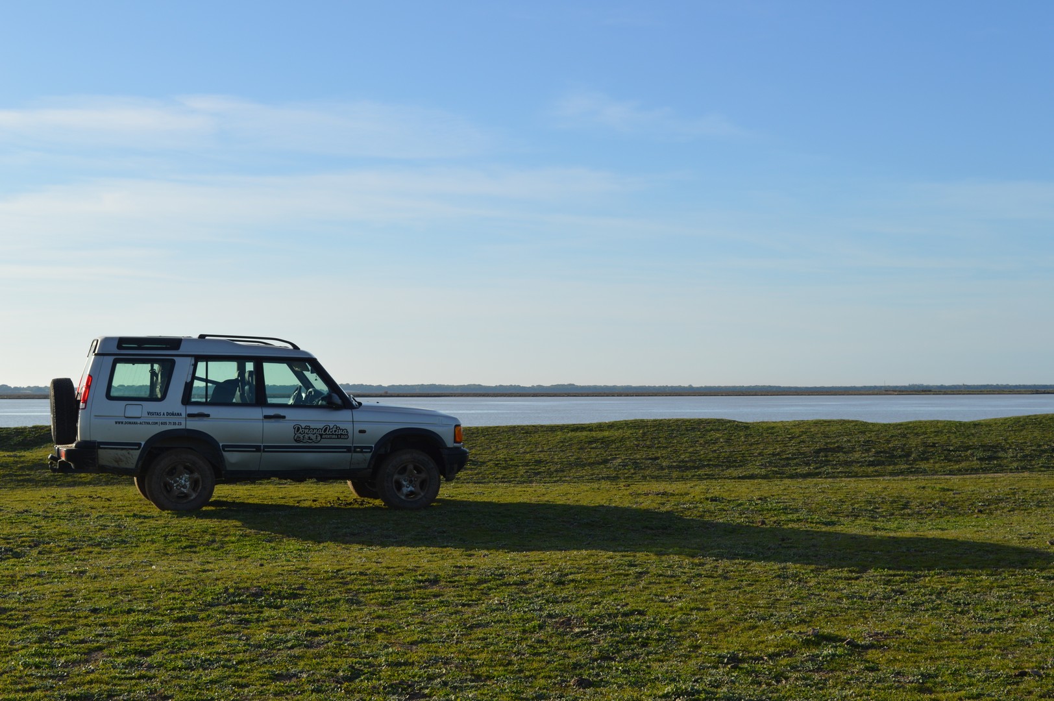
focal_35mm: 51
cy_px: 350
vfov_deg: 26.4
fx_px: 1492
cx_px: 527
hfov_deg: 38.9
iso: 100
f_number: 8
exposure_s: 1/250
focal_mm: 34
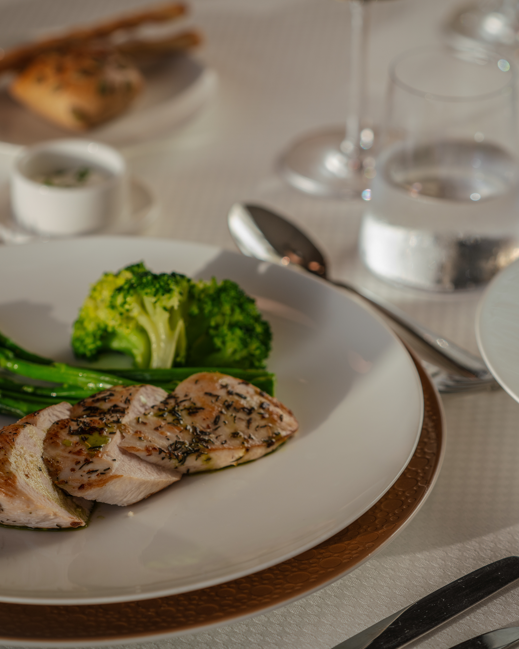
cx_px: 233
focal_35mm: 116
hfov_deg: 13.3
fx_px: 2227
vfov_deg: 16.6
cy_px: 324
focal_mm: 82
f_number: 4
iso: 200
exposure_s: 1/60
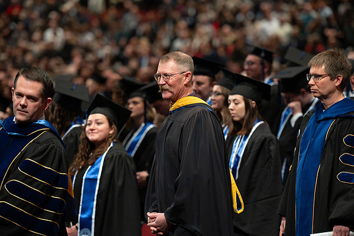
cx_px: 177
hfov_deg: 12.1
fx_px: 1671
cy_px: 111
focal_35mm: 170
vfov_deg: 8.1
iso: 3200
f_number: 2.8
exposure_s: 1/200
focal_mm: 160
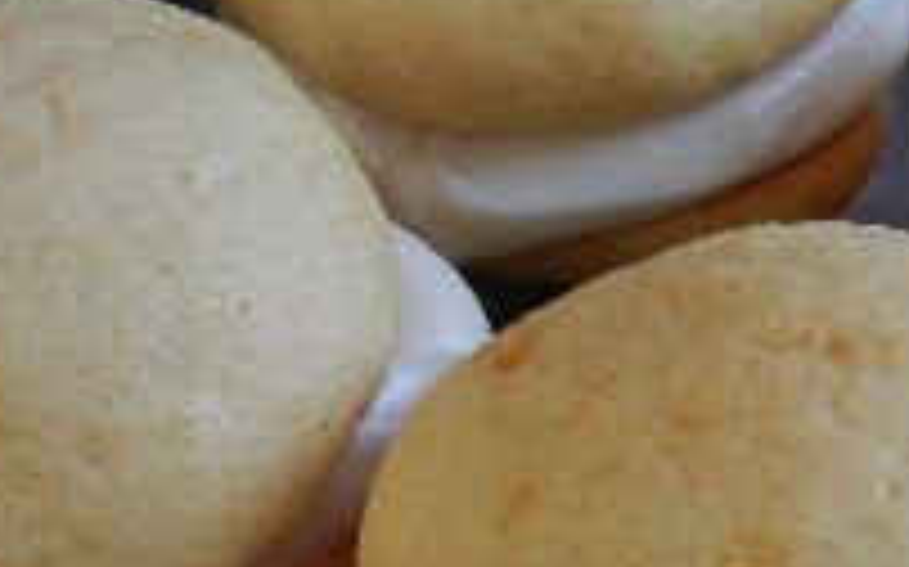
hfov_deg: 20.3
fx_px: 2501
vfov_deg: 12.8
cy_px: 544
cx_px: 760
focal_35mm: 101
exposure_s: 1/44
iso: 160
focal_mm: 5.4
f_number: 3.5
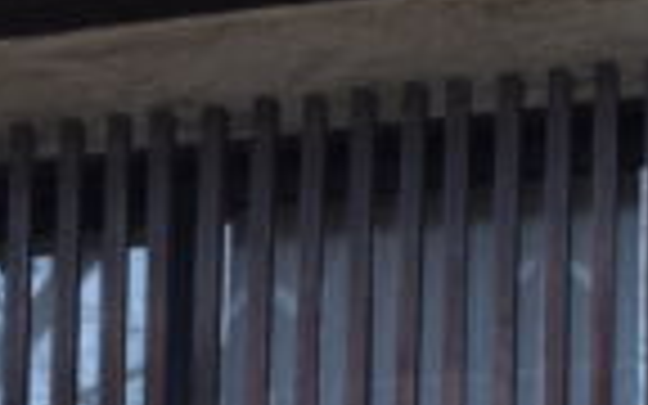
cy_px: 884
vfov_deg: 4.3
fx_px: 5260
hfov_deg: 7.0
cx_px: -243
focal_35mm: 298
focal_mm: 35
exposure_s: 1/320
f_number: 9
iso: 800
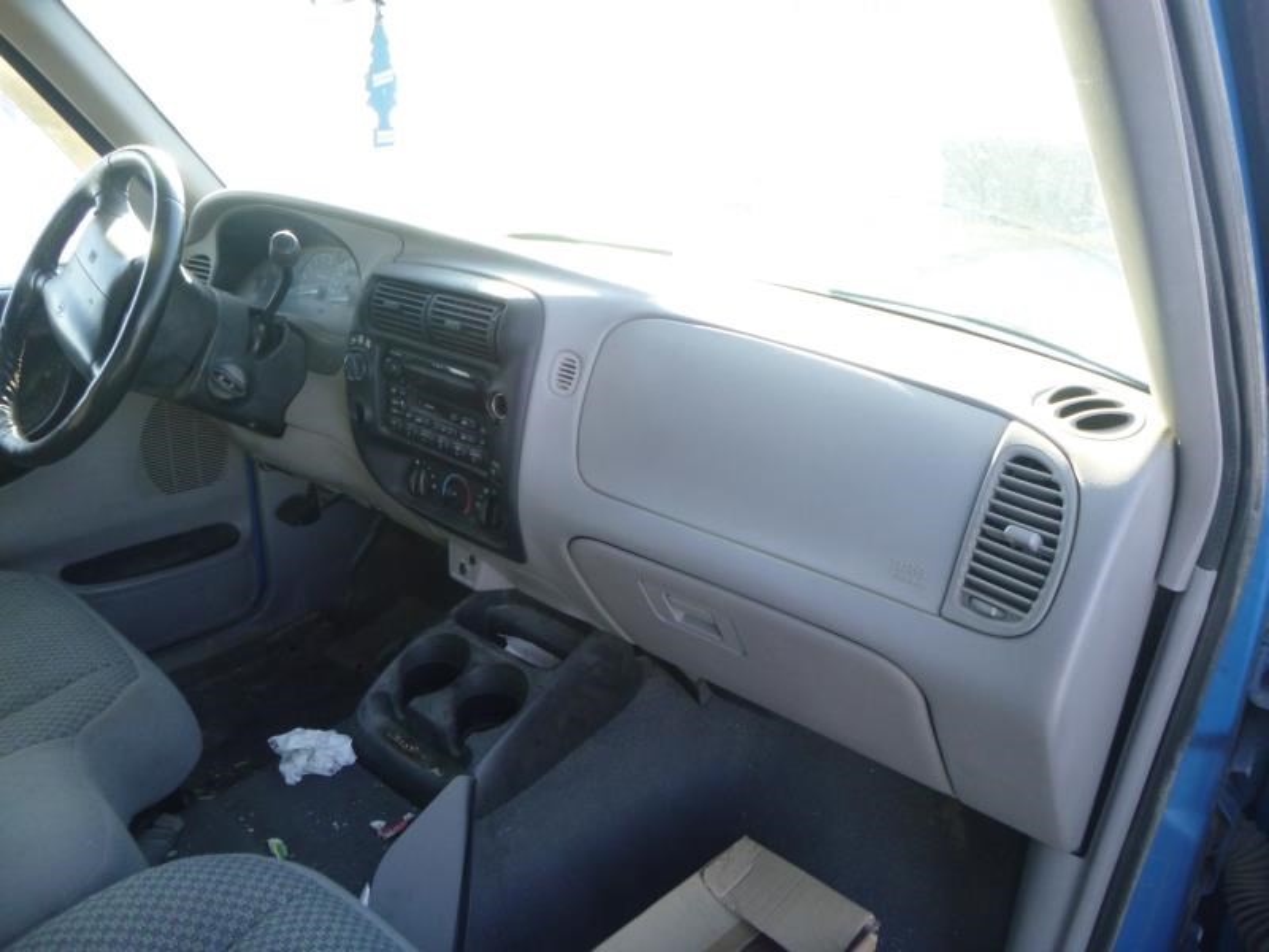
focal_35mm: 25
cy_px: 476
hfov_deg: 69.4
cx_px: 634
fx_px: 916
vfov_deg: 54.9
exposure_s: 1/60
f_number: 3.9
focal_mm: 4.5
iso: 200
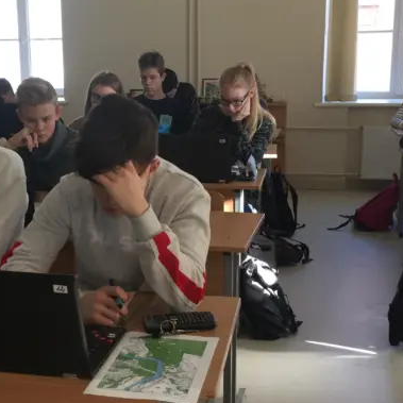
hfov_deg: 32.6
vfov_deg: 32.8
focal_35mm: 52
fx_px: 685
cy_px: 192
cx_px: 141
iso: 32
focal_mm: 4.15
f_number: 2.2
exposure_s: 1/33
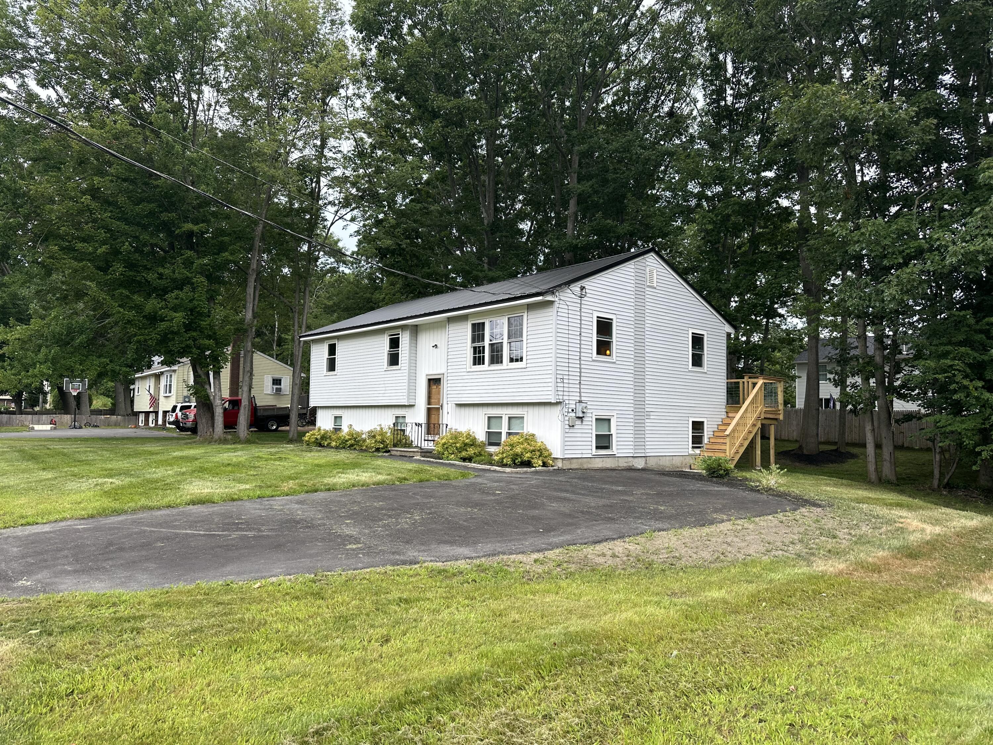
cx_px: 496
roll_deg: -0.6
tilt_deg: +3.6
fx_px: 688
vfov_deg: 56.8
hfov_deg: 71.6
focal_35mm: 24
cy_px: 372
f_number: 1.78
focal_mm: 6.86
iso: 80
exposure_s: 1/406
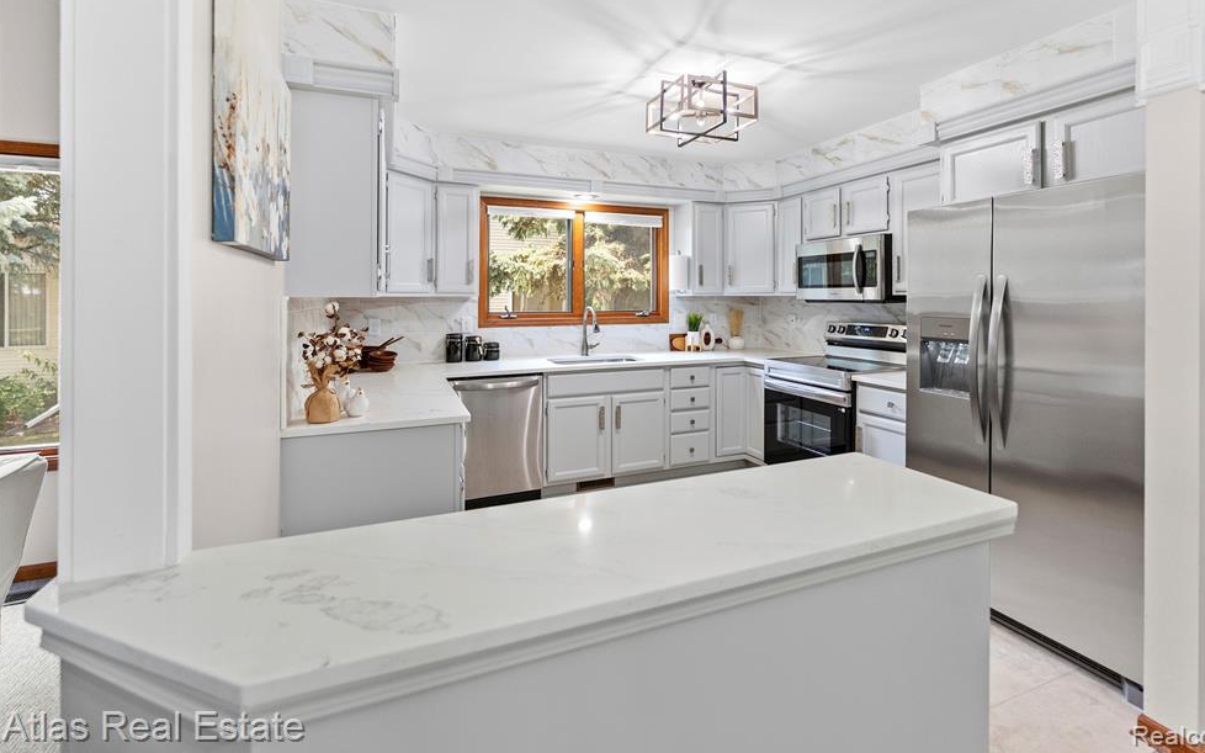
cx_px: 626
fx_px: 529
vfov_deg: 70.7
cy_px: 335
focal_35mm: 16
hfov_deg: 97.4
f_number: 2.8
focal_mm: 15.1
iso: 3200
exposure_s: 1/250
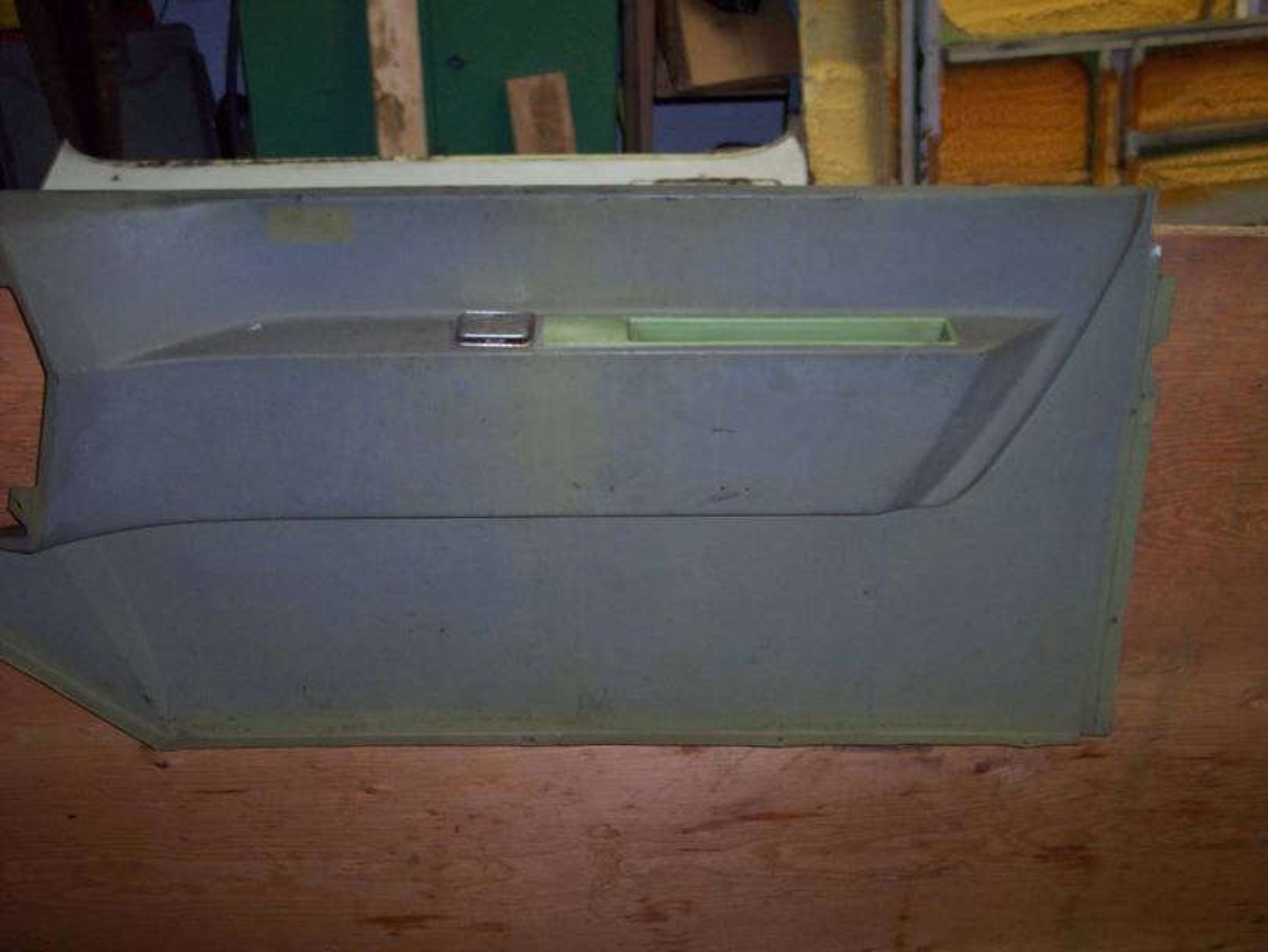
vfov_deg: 37.7
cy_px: 476
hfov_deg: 49.0
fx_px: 1392
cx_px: 634
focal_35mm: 38
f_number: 2.8
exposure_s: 1/30
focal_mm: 8
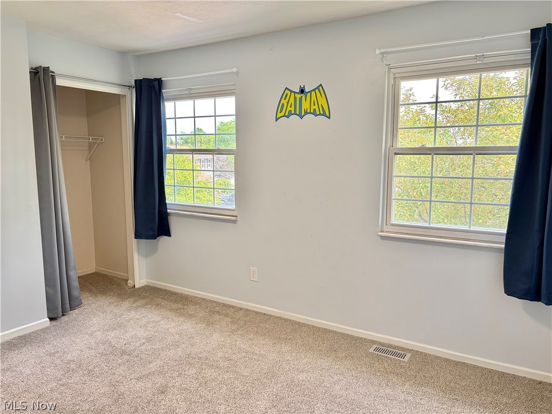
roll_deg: +0.3
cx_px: 276
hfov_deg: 67.3
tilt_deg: -6.5
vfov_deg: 53.1
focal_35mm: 26
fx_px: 415
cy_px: 207
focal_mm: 5.96
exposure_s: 1/97
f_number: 1.6
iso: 125
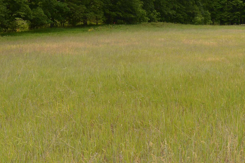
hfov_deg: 34.4
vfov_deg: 23.0
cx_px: 145
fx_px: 394
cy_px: 34
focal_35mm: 58
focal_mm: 18
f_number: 8
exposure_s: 1/200
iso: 100
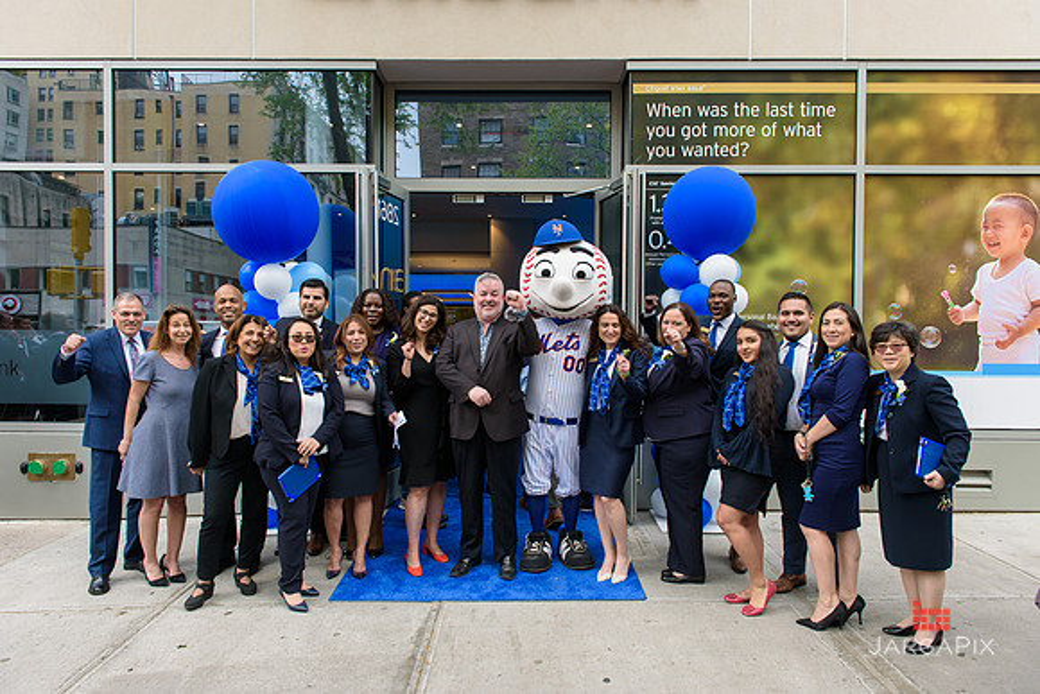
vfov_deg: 53.2
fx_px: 693
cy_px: 347
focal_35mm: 24
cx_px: 520
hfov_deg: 73.7
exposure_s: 1/250
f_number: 5
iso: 200
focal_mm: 24
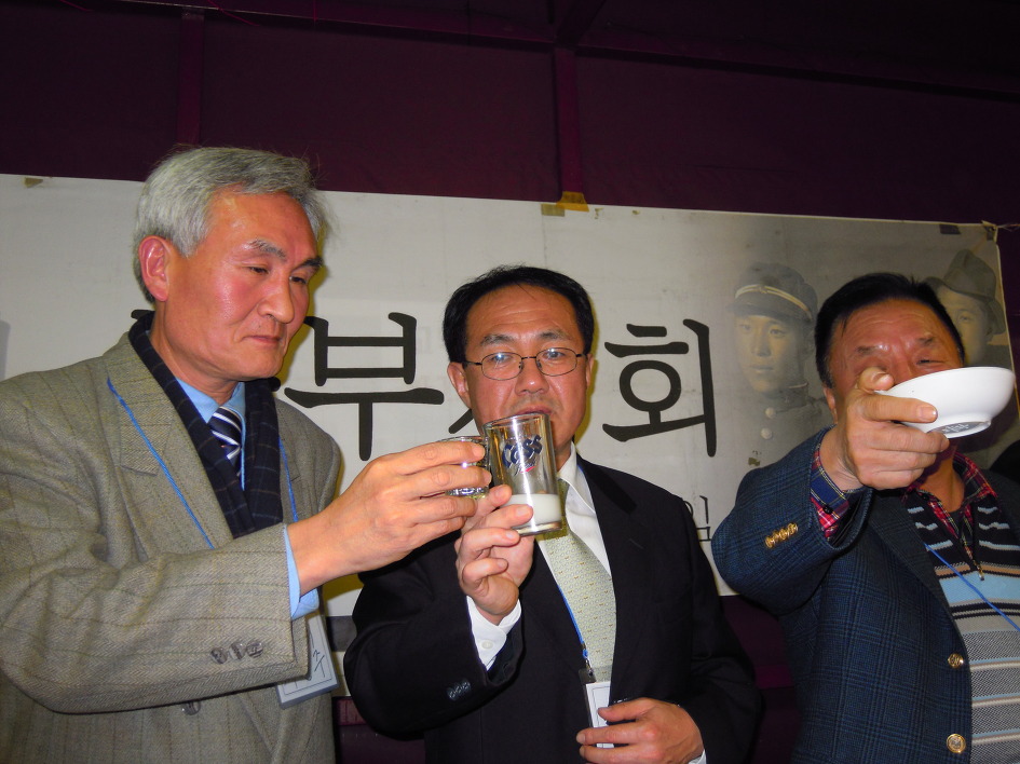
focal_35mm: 36
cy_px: 382
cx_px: 510
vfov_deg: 39.6
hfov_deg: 51.4
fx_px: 1060
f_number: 3
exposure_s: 1/25
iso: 200
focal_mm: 6.4
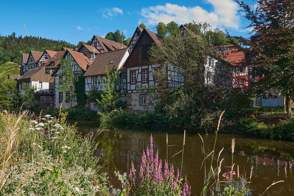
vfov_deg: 45.0
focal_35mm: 29
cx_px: 147
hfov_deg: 63.7
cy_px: 98
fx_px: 237
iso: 100
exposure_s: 1/40
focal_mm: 19
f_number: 11
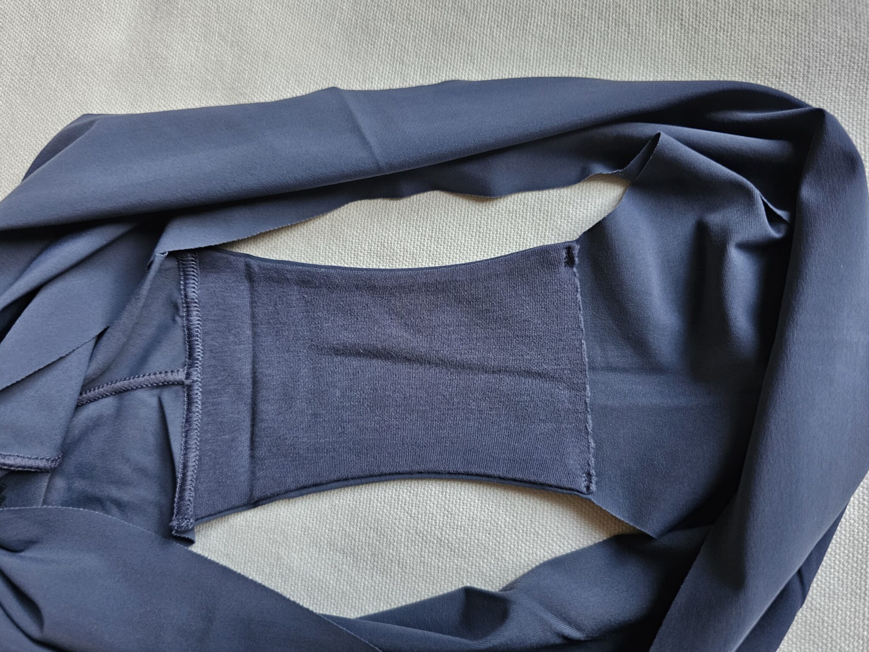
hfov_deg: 73.9
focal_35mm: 23
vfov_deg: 58.9
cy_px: 326
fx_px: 577
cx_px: 434
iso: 640
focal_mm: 6.3
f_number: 1.7
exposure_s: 1/37.1
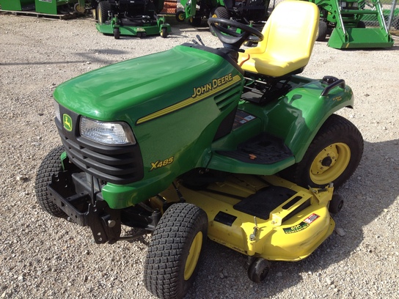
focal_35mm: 35
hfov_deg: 52.6
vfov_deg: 40.7
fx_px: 403
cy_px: 150
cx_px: 200
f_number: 2.4
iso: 64
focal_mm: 4.28
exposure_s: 1/1453
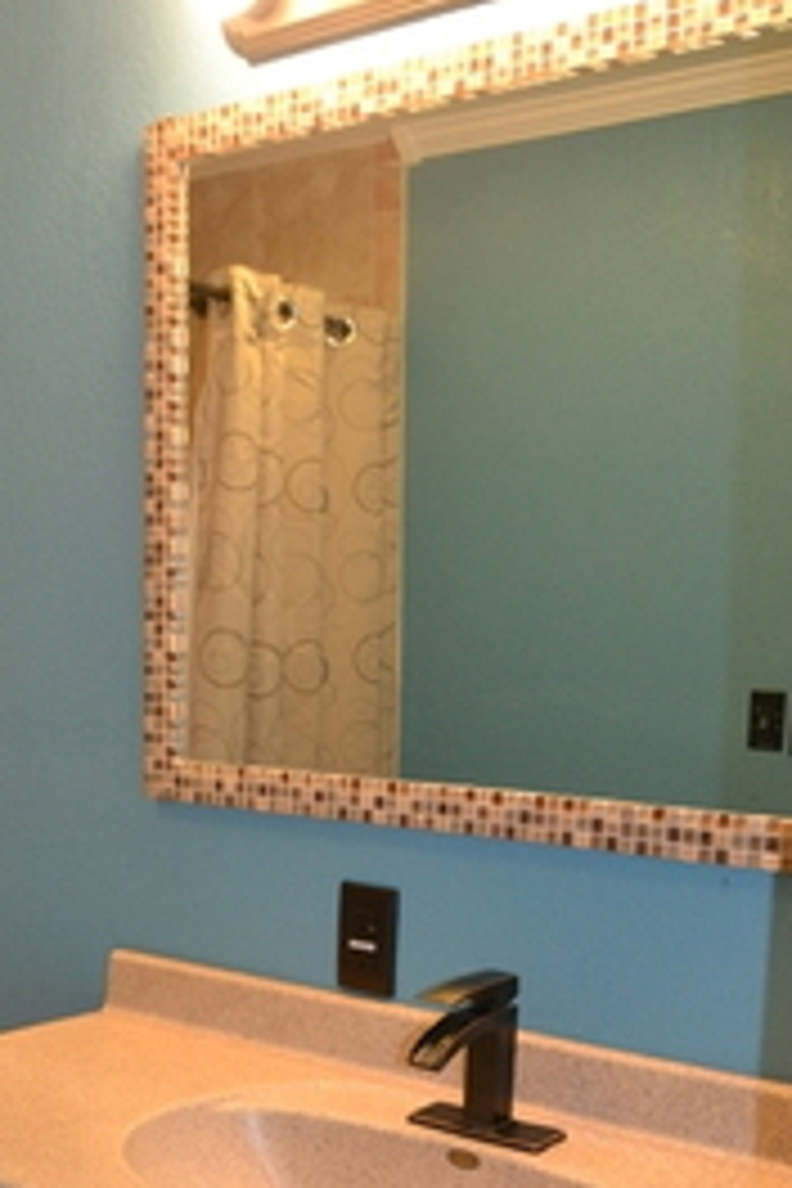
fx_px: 1617
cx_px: 94
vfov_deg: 39.4
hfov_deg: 26.7
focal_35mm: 49
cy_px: 868
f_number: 3.5
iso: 1400
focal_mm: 18
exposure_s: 1/60
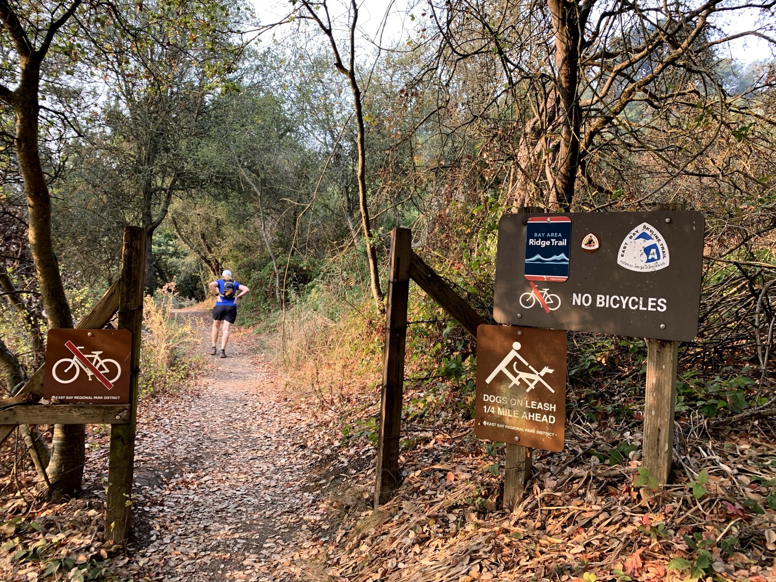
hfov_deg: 67.3
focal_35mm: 26
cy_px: 291
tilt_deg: +5.0
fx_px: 583
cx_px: 388
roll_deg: -4.8
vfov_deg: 53.1
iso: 32
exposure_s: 1/122
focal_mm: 4.25
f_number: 1.8
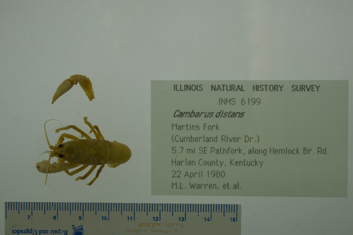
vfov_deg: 20.9
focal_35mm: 65
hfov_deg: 31.0
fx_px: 637
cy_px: 124
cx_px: 185
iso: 100
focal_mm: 60
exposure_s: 1/160
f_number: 10
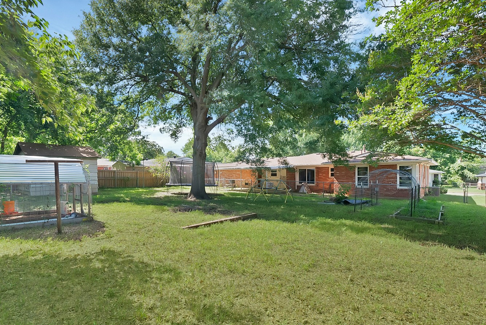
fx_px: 243
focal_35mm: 18
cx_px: 213
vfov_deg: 67.4
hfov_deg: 89.5
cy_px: 177
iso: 640
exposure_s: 1/100
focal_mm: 12
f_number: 9
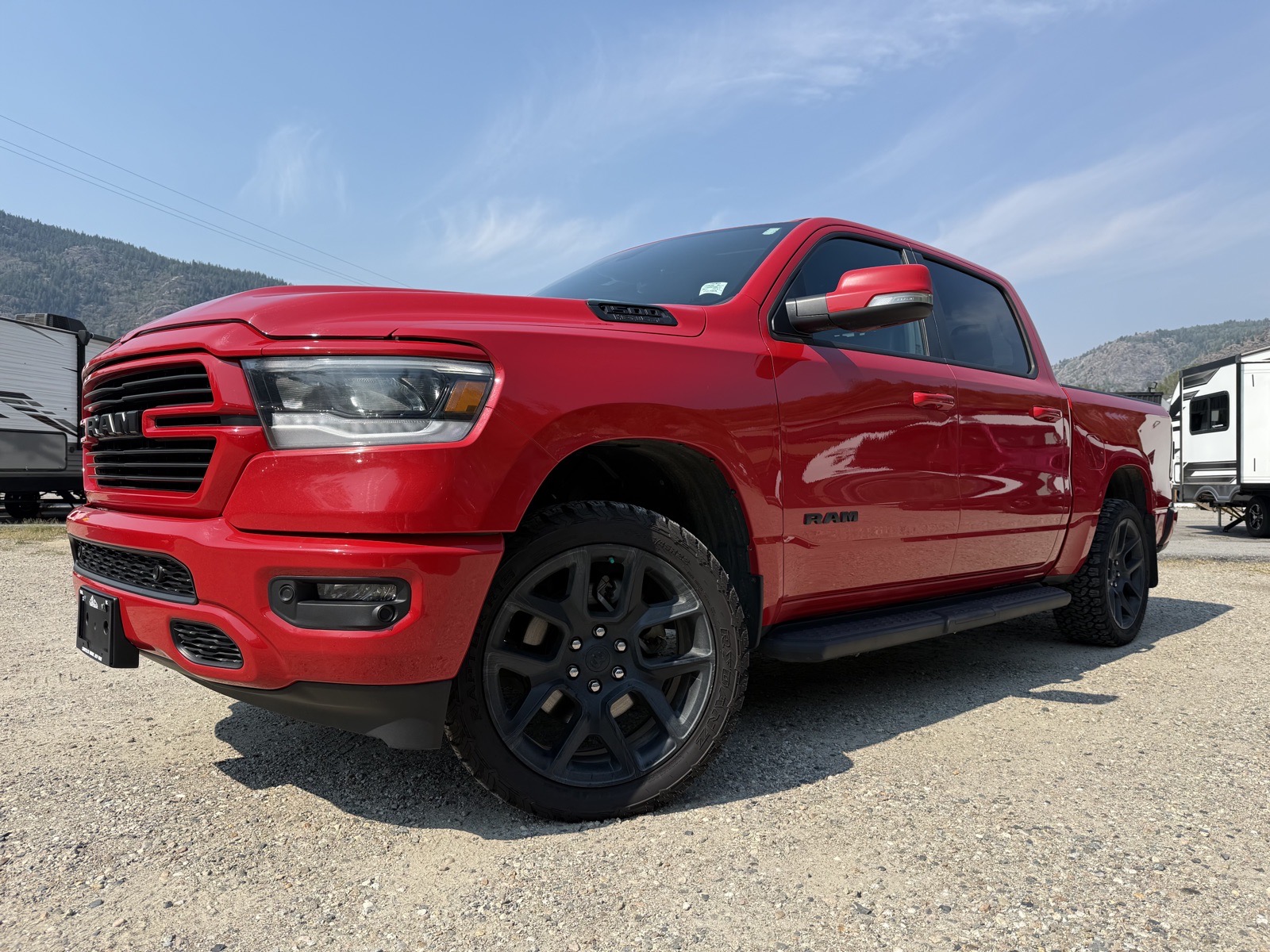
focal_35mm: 24
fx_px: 881
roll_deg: -1.2
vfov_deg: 56.8
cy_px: 476
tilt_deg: -1.6
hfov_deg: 71.6
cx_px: 635
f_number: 1.78
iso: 80
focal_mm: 6.76
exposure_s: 1/3425
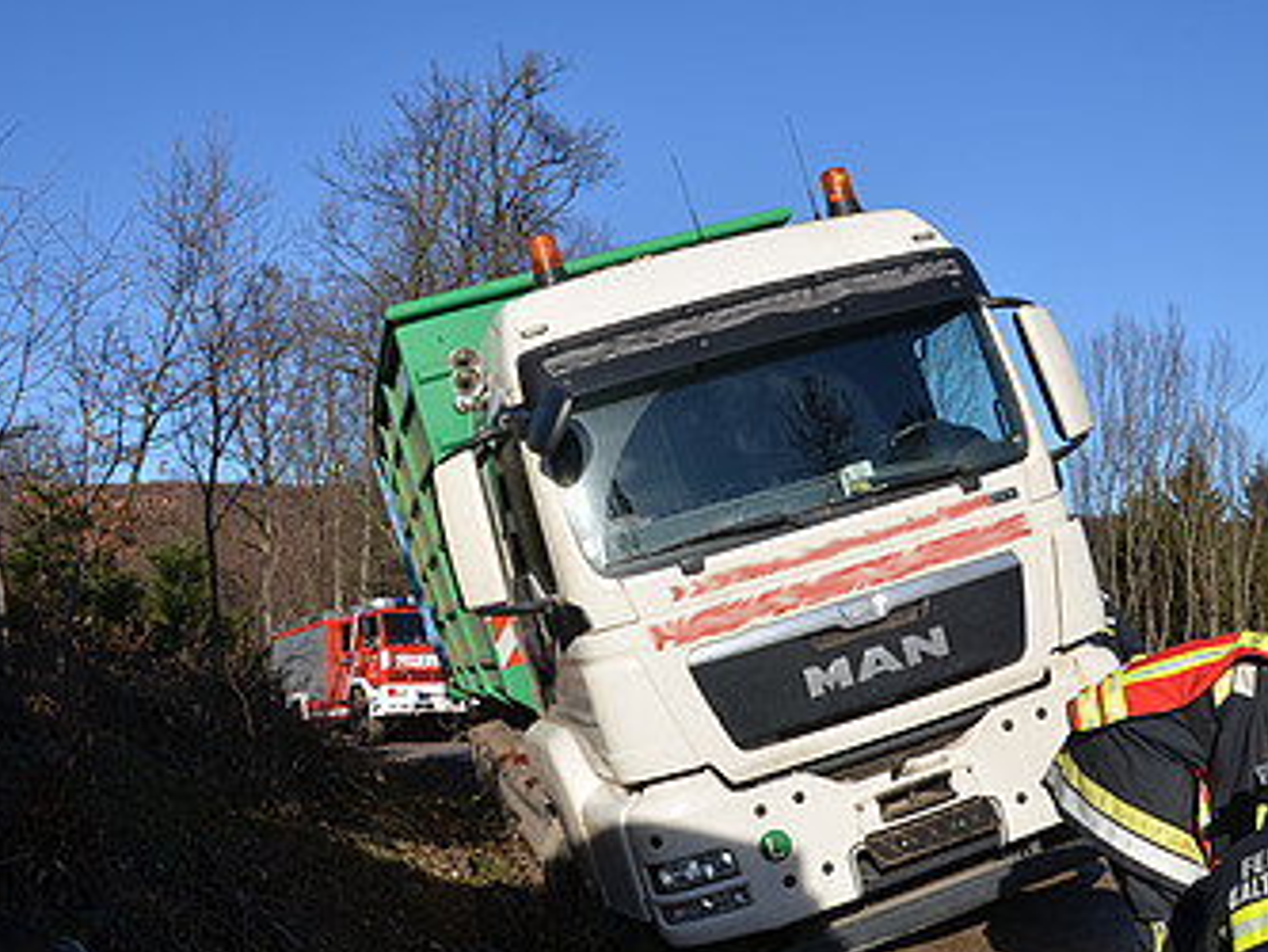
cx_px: 676
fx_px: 1356
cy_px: 588
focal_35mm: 37
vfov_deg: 38.5
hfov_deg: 50.1
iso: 125
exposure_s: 1/250
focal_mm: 18
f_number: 8
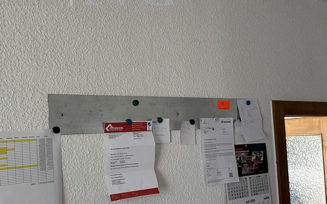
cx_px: 139
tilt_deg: +3.3
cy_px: 114
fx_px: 339
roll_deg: +2.2
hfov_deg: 51.4
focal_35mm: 38
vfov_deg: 33.5
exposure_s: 1/90
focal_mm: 6.86
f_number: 1.78
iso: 250
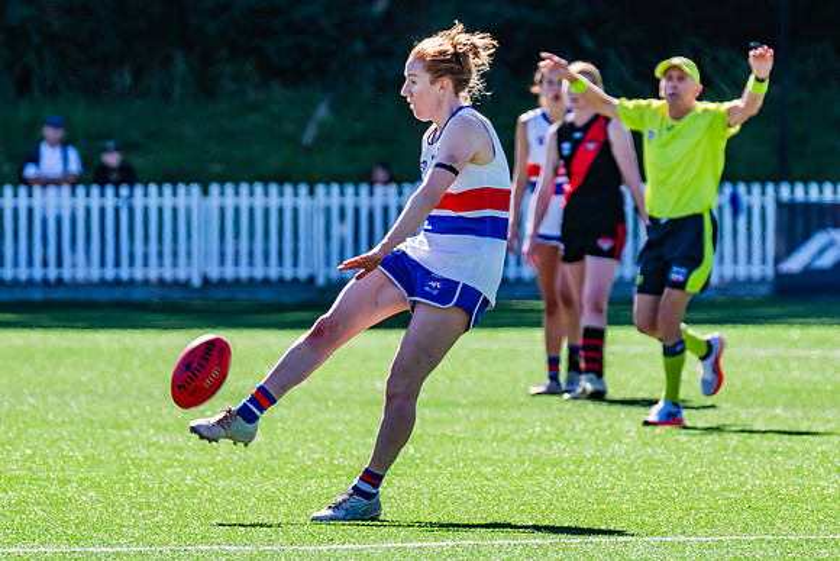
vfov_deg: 2.4
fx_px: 13271
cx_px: 402
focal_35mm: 569
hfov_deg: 3.6
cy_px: 292
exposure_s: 1/1250
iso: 800
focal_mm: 380
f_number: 9
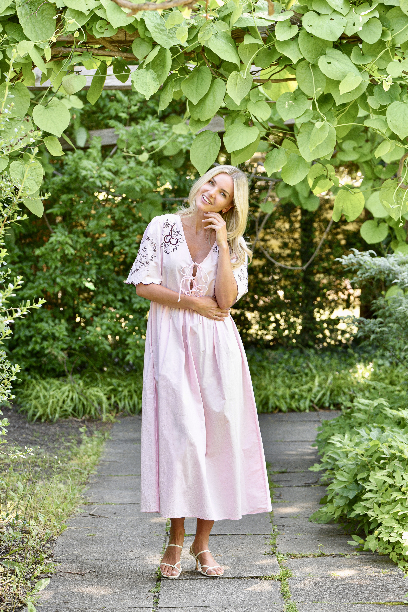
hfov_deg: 12.5
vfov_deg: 18.6
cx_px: 204
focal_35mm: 110
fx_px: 1868
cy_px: 306
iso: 400
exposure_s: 1/125
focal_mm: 110
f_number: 5.6
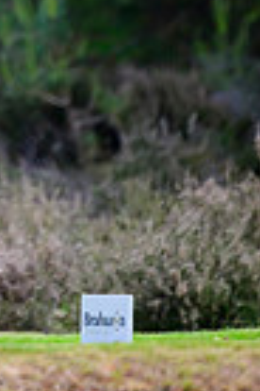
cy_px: -201
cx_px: -161
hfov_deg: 1.1
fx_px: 14093
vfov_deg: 1.6
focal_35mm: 1301
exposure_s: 1/2000
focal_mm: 400
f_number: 5.6
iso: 1000
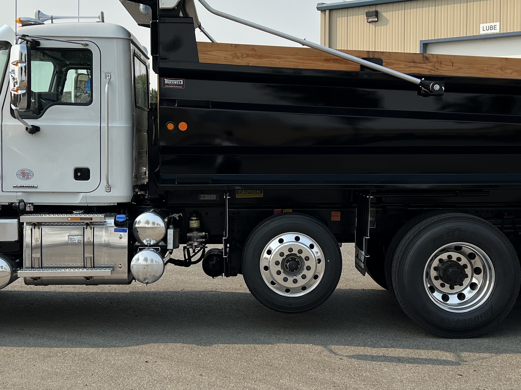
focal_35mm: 53
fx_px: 798
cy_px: 180
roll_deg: +0.6
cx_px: 259
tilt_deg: -2.0
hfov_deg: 36.2
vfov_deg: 27.5
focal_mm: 5.7
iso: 50
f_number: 1.5
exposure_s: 1/4274
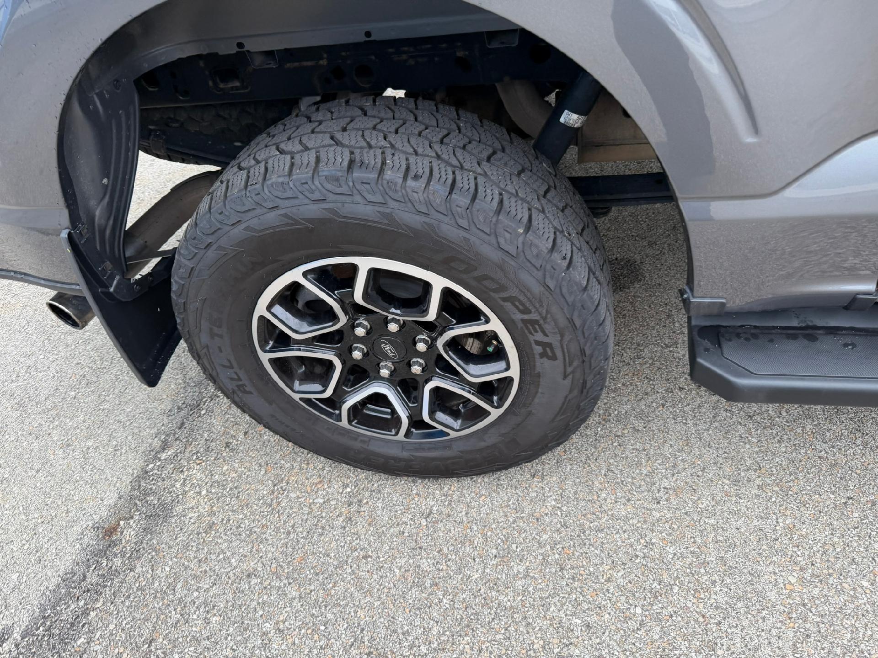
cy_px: 329
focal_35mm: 24
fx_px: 609
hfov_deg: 71.6
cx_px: 439
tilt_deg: -47.9
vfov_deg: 56.8
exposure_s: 1/176
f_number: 1.78
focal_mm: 6.76
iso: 80
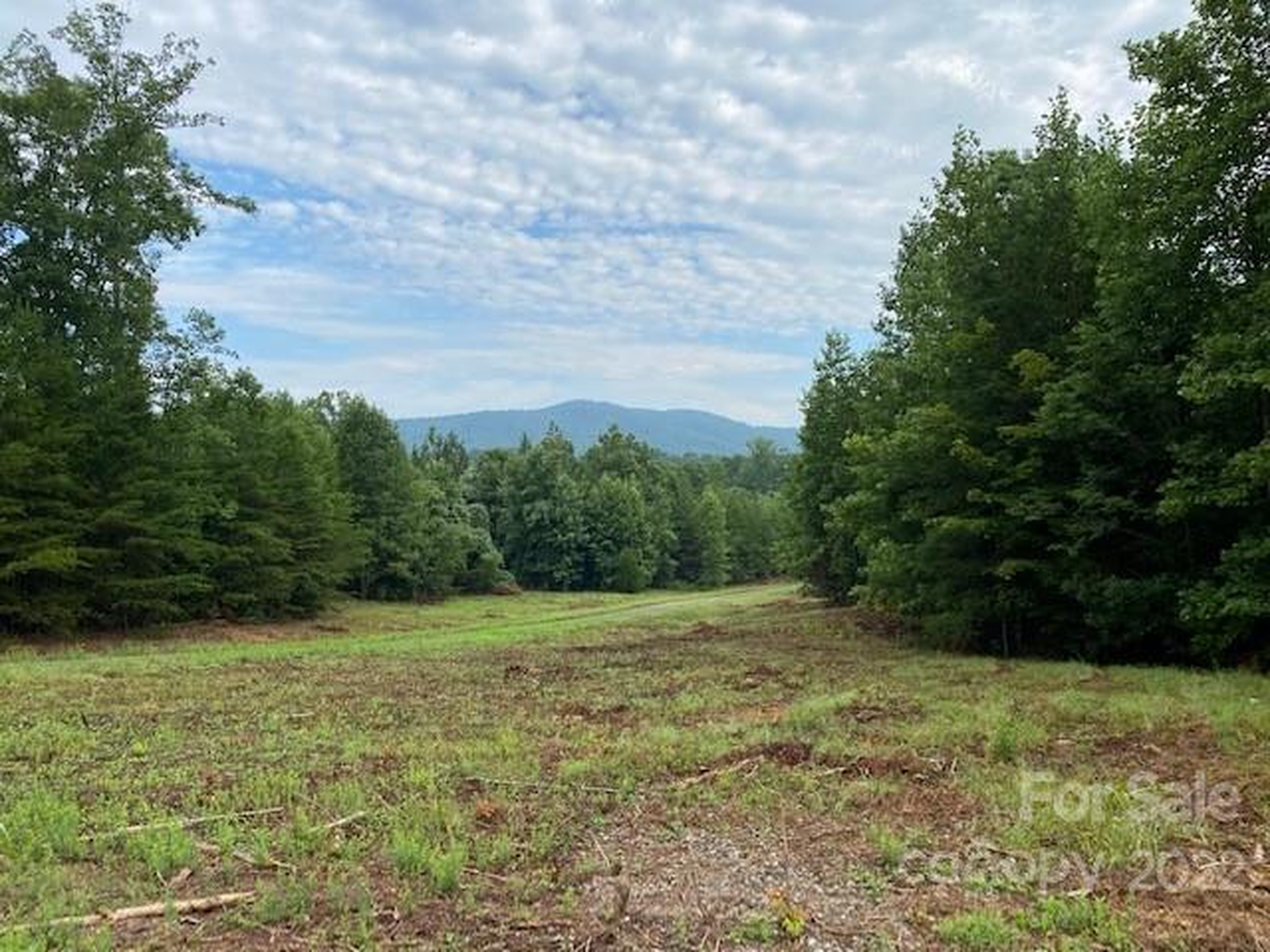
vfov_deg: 53.1
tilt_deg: +0.4
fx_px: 954
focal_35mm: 26
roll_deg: +2.6
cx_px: 635
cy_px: 476
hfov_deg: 67.3
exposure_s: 1/1585
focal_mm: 4.25
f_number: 1.8
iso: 32
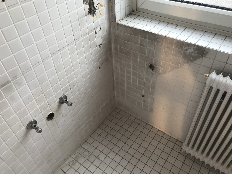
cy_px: 87
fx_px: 188
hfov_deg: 63.4
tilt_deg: -42.9
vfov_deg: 49.7
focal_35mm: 28
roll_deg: +4.2
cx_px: 116
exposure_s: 1/50
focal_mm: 3.99
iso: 32
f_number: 1.8
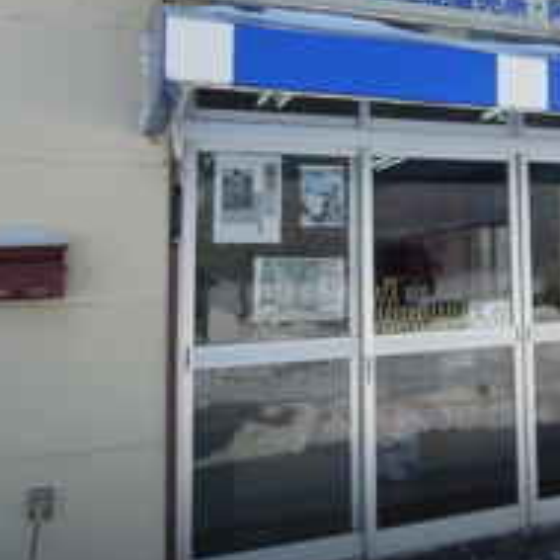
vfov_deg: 37.0
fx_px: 824
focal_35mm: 45
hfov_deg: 34.1
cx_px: 566
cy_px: 166
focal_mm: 4.3
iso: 160
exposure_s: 1/1600
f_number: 4
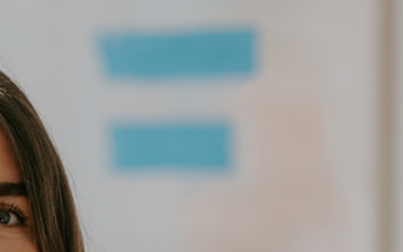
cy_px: 563
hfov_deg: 7.5
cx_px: -148
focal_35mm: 278
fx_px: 3054
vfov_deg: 4.6
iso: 250
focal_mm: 55
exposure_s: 1/400
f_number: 2
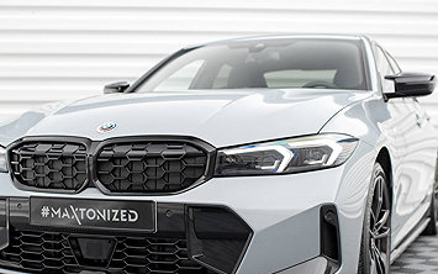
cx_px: 204
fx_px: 728
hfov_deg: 33.5
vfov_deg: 21.3
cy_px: 148
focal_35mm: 61
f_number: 2.5
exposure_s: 1/100
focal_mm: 35
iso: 500
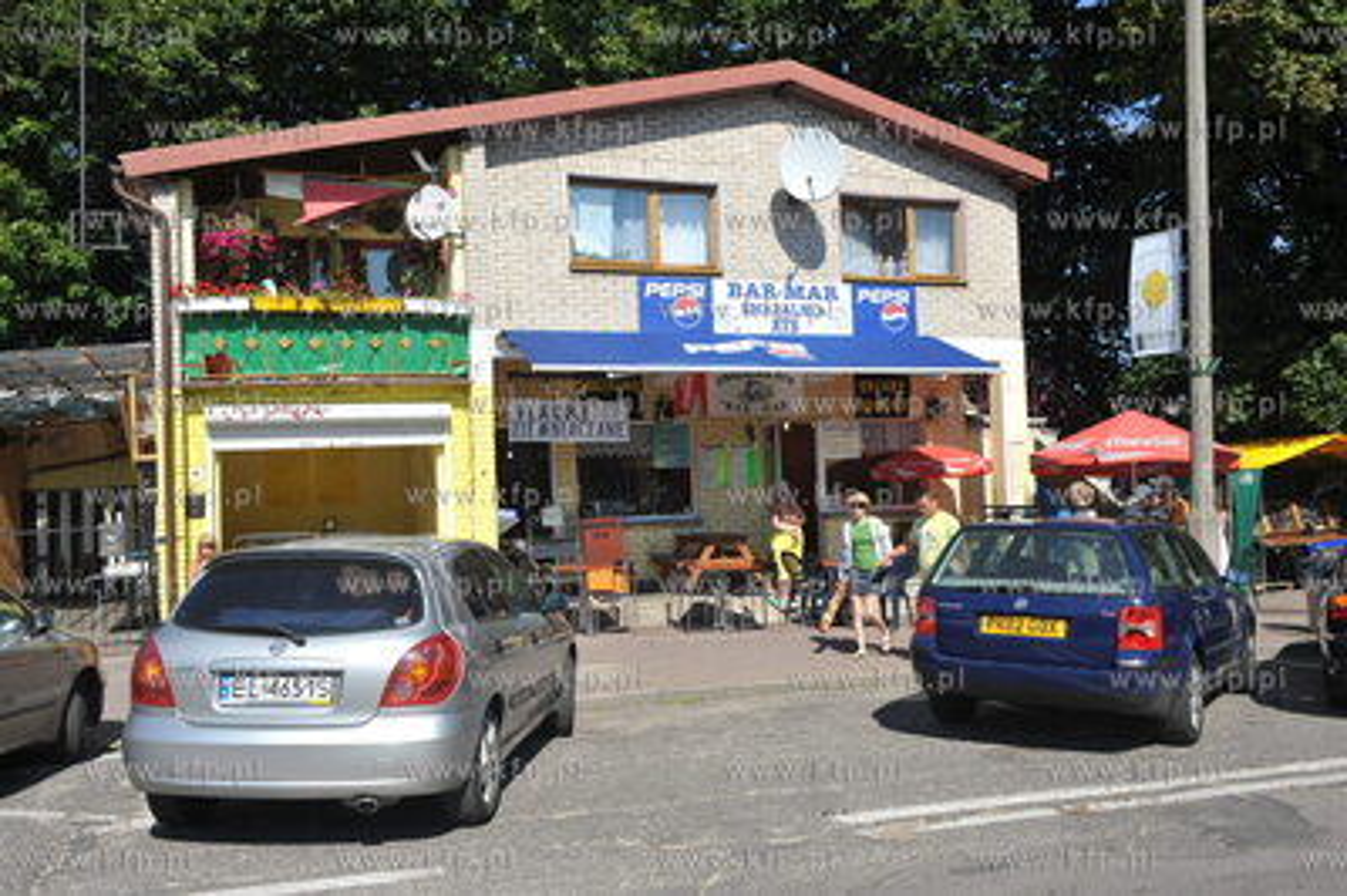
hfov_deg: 60.3
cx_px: 674
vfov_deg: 42.3
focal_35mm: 31
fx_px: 1159
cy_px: 448
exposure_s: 1/640
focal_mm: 31
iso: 400
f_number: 11
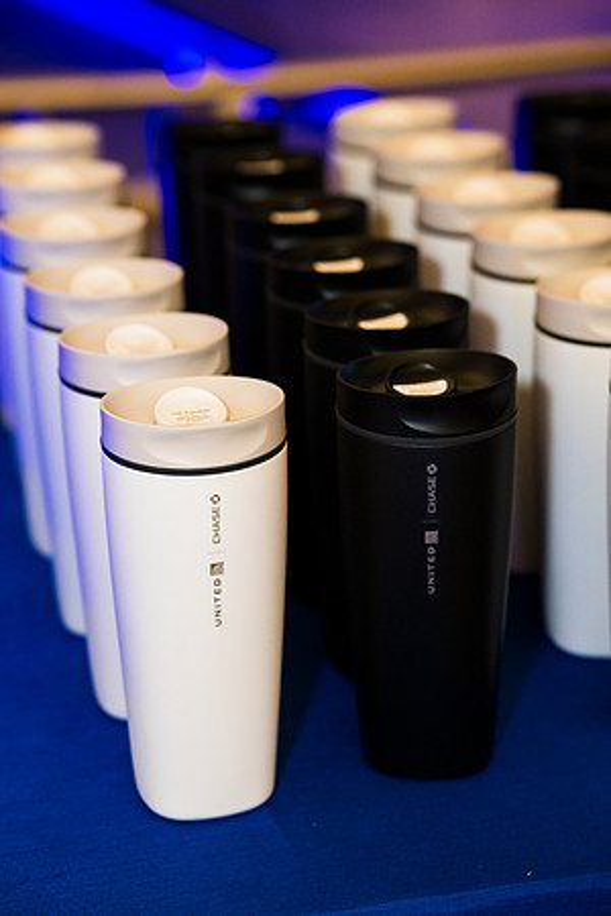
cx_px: 306
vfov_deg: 24.2
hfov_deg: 16.3
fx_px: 2138
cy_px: 458
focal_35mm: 84
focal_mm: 84
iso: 2500
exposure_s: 1/50
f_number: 3.5
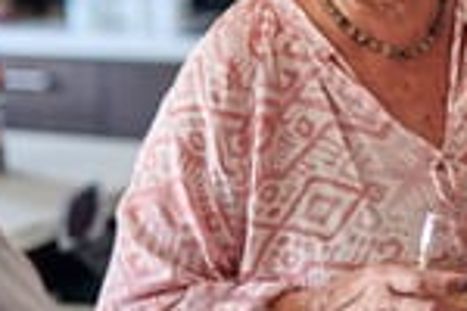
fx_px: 1725
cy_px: -22
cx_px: 430
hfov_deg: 15.2
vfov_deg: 10.2
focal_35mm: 133
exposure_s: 1/160
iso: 400
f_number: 1.6
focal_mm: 50
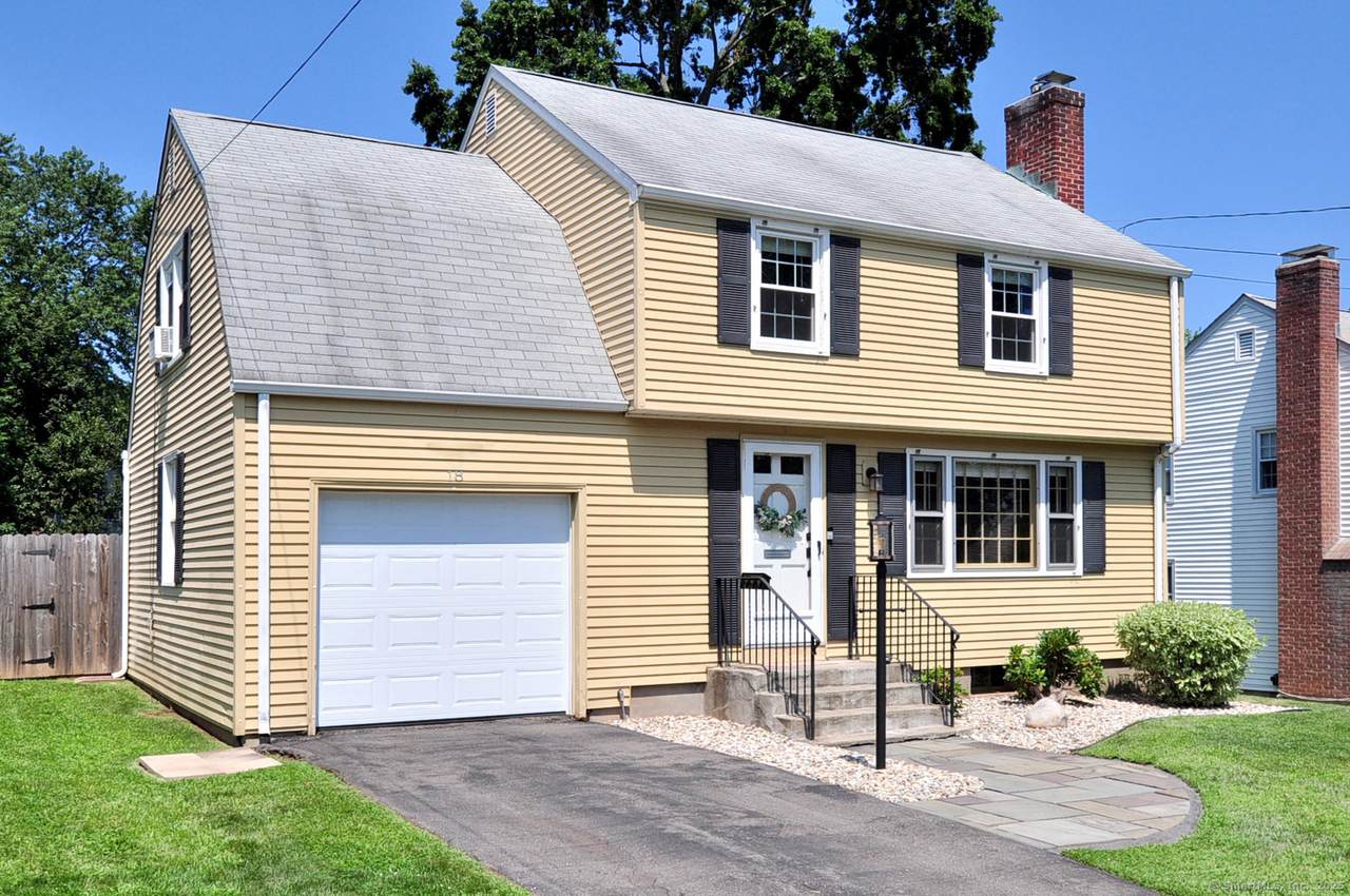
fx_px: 1011
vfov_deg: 47.8
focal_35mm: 27
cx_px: 675
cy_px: 448
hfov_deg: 67.4
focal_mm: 18
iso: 200
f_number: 8
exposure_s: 1/640
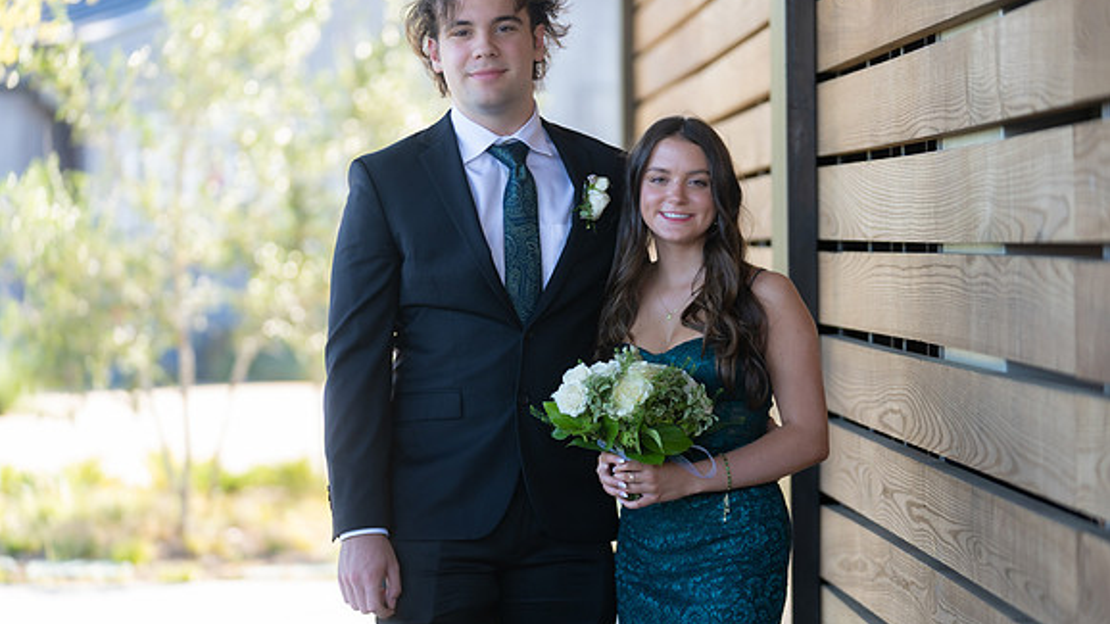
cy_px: 312
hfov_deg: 16.9
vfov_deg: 9.5
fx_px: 3738
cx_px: 555
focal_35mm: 127
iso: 250
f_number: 2.8
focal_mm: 119
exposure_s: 1/320
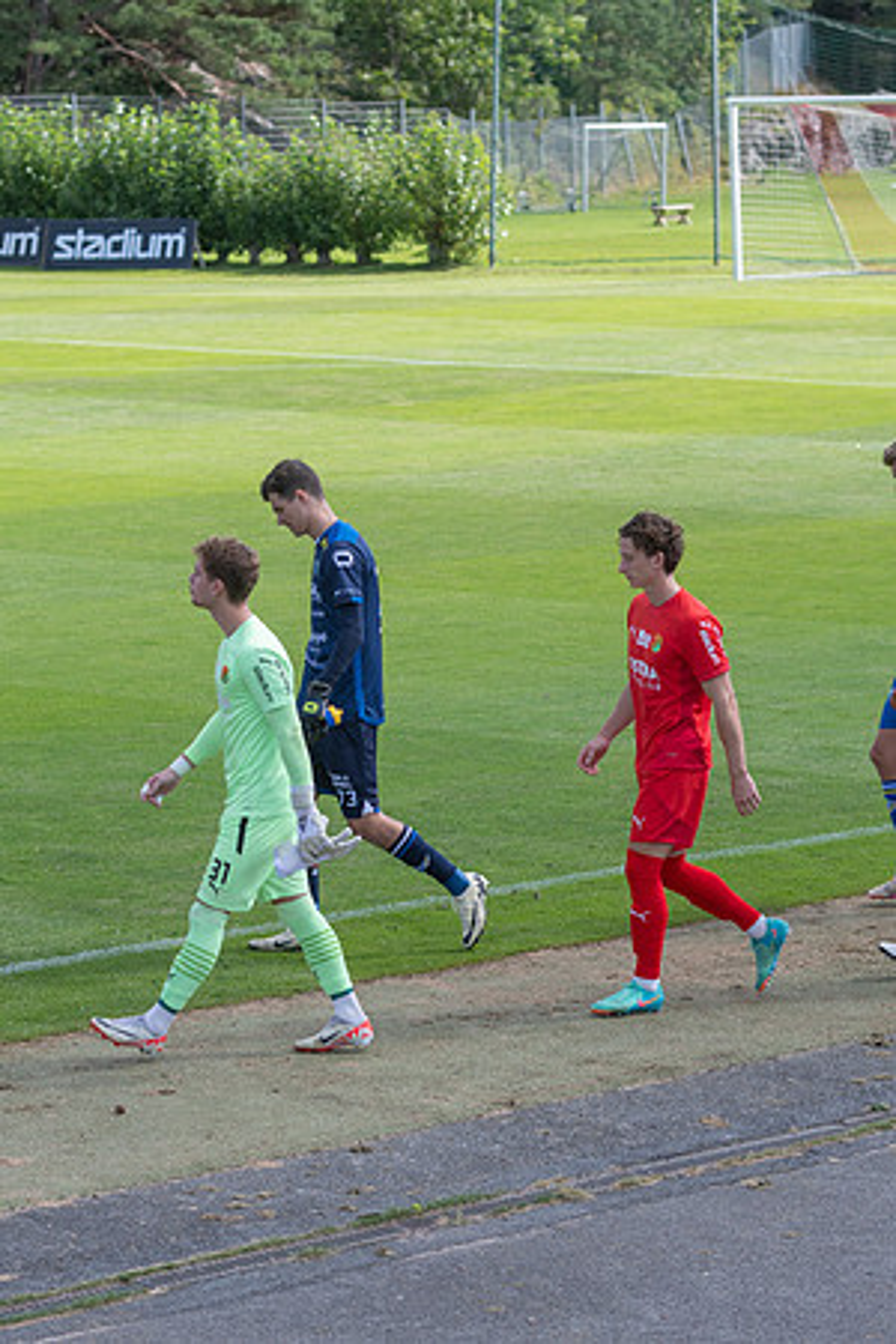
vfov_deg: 14.4
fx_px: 5320
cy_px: 672
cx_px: 448
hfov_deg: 9.6
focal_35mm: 142
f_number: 4
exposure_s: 1/1000
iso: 200
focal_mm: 95
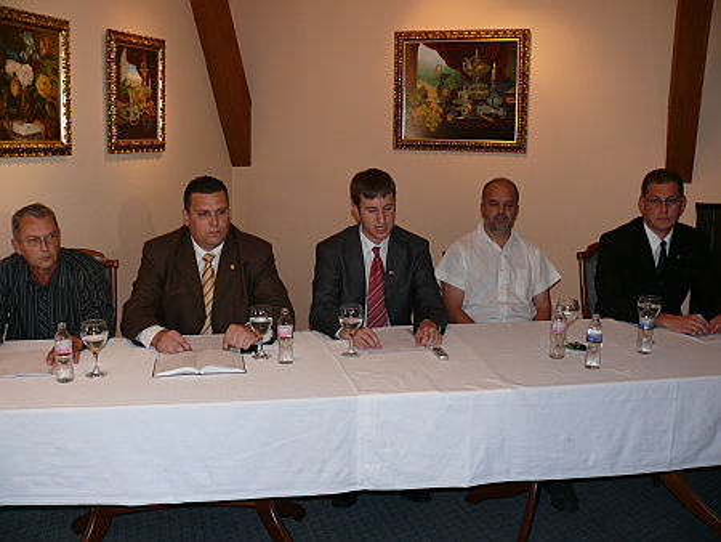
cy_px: 271
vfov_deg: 40.7
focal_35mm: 35
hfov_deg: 52.6
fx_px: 729
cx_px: 360
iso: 100
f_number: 2.8
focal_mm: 7.4
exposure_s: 1/30
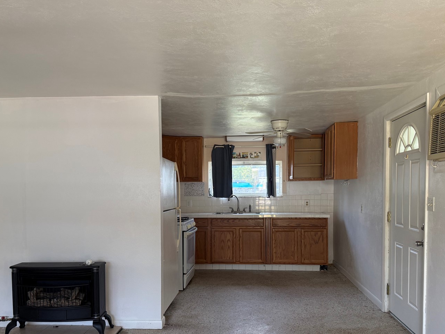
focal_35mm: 30
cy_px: 203
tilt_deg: -2.4
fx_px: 386
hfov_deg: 60.0
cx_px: 225
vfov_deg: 46.5
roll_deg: -0.1
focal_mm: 6.76
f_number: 1.78
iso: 200
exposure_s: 1/118
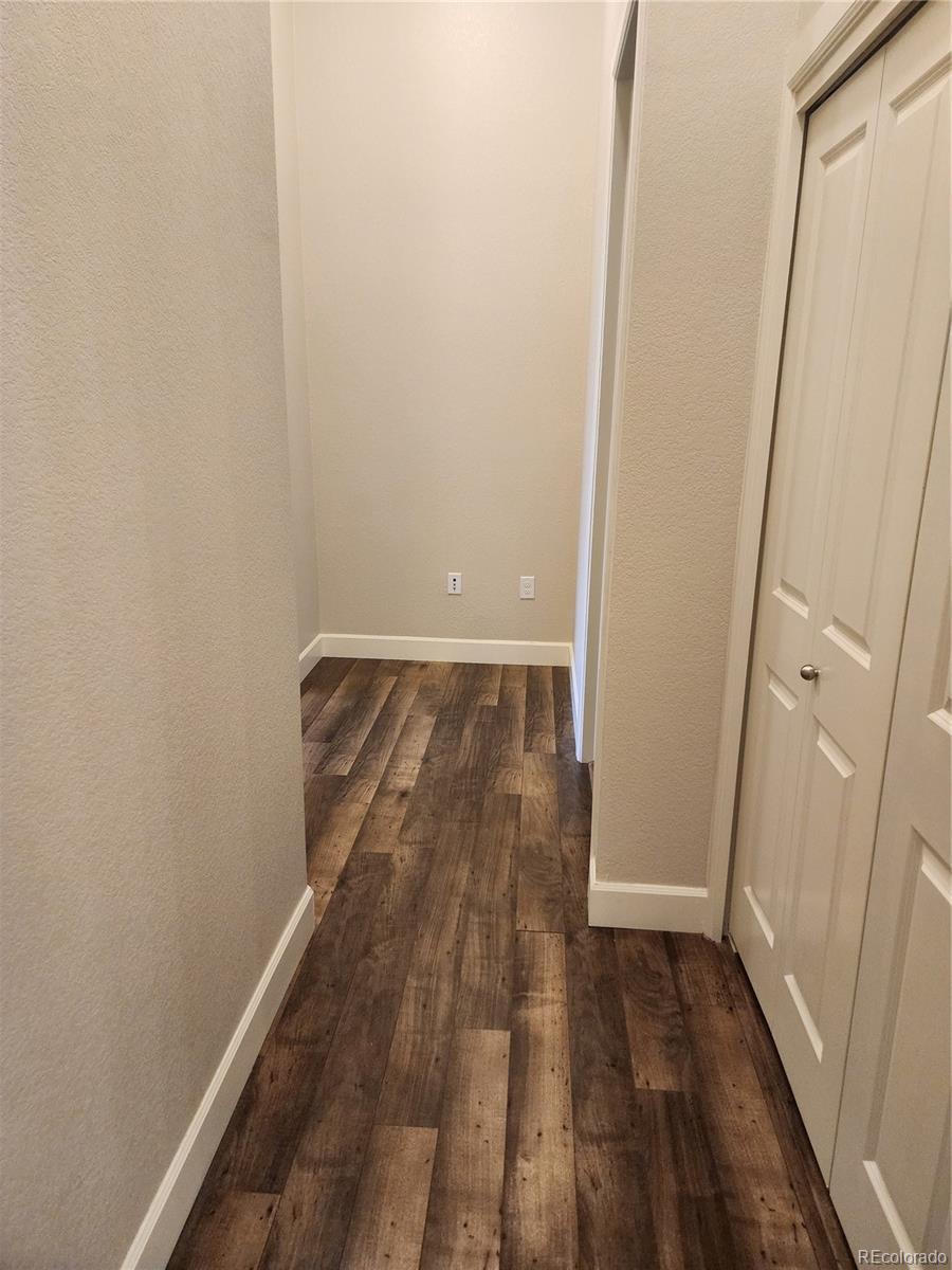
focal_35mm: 23
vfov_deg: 73.9
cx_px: 476
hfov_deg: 58.9
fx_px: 843
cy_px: 635
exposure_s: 1/120
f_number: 1.8
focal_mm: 6.4
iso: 250
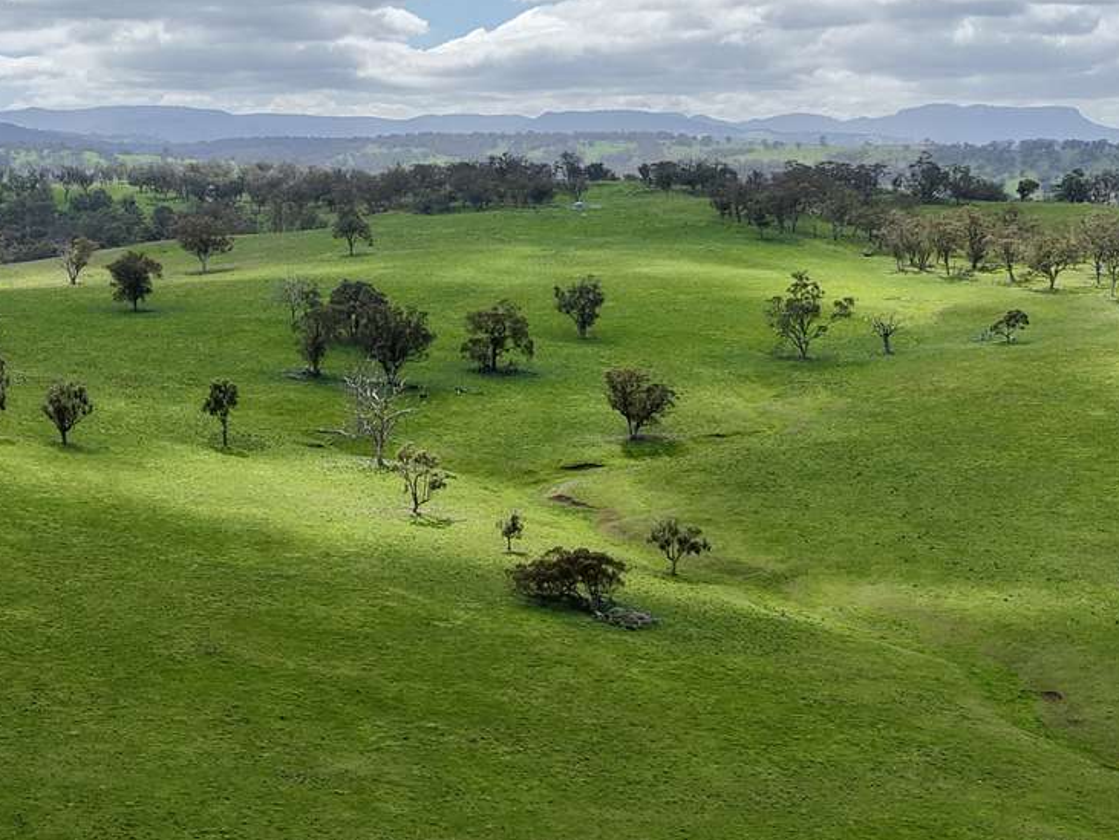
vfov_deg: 22.5
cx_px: 210
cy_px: 826
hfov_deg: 29.9
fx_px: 2038
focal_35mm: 63
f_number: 1.8
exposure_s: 1/6400
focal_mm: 8.67
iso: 290
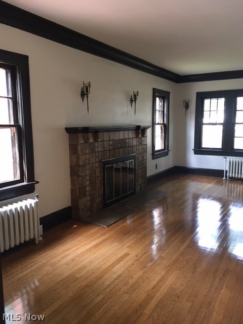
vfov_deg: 61.7
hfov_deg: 48.2
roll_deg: -0.4
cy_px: 162
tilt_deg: -8.3
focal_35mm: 29
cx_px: 122
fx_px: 271
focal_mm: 4.15
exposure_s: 1/30
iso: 80
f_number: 2.2
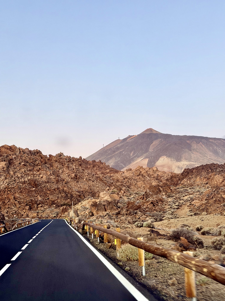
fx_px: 416
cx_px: 112
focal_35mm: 48
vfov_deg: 39.7
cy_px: 150
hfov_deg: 30.3
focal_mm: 6.76
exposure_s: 1/73
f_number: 1.78
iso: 100
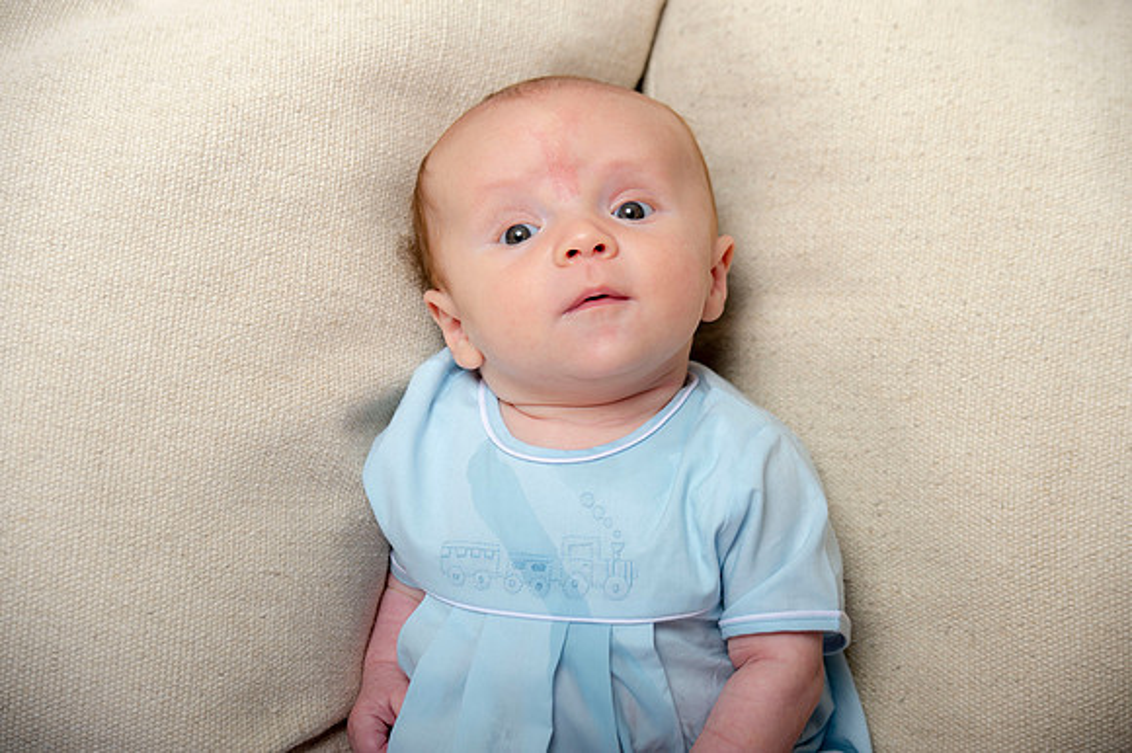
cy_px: 376
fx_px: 3645
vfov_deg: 11.8
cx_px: 566
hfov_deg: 17.7
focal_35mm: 116
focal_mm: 116
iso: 250
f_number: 5.6
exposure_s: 1/200
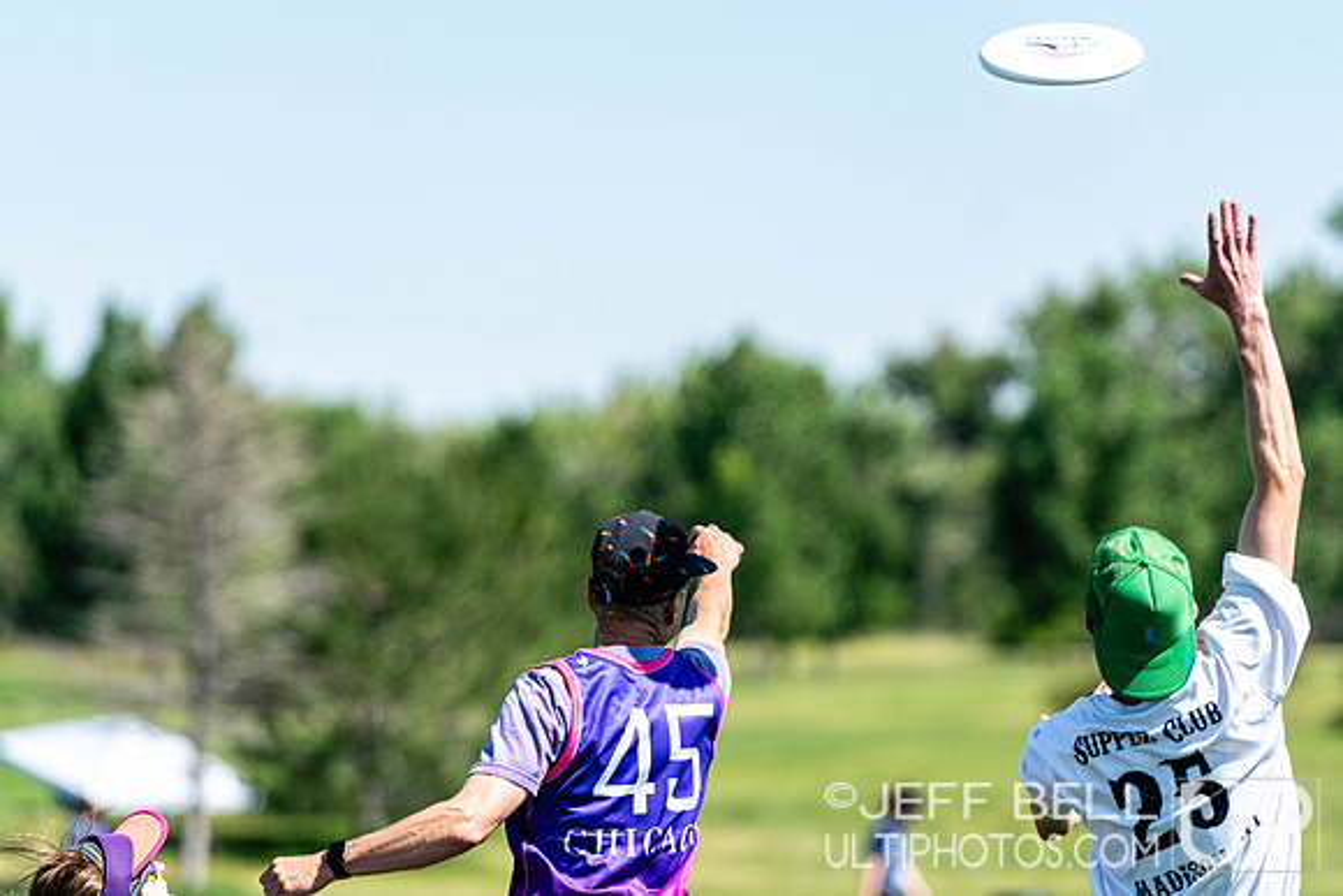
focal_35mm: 300
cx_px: 672
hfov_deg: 6.9
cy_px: 448
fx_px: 11194
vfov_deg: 4.6
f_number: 3.2
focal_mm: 200
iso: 100
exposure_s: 1/1250
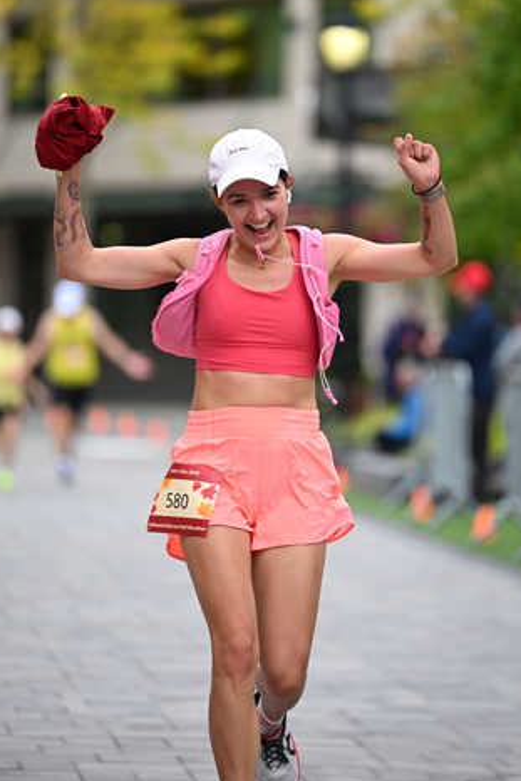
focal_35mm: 236
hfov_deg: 5.8
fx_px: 5119
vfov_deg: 8.7
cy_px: 337
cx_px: 254
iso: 640
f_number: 2.8
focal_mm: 200
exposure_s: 1/2000
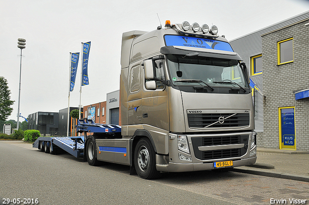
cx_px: 154
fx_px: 321
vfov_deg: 35.4
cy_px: 102
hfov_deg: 51.3
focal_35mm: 38
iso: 320
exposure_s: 1/320
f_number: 9
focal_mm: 25
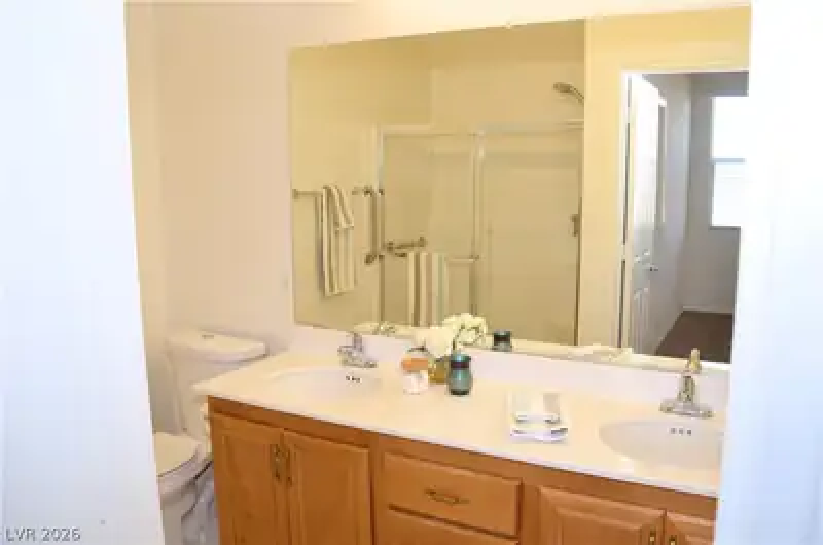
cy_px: 272
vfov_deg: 43.4
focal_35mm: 30
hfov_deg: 62.0
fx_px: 684
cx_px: 412
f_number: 5.6
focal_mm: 20
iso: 200
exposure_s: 1/60
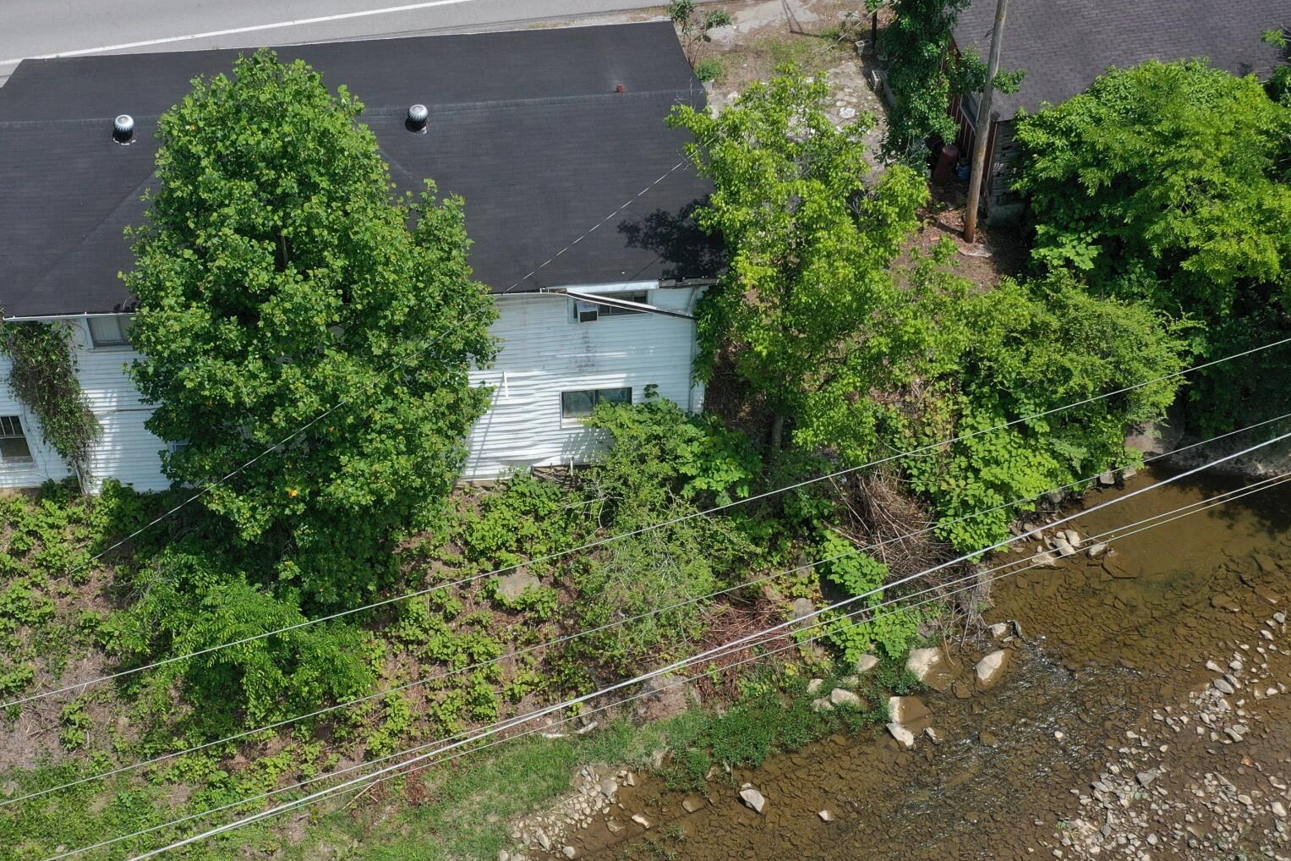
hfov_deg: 36.2
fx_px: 1972
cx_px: 538
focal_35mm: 55
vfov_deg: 24.6
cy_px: 510
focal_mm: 10.26
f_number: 6.3
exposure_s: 1/320
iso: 100
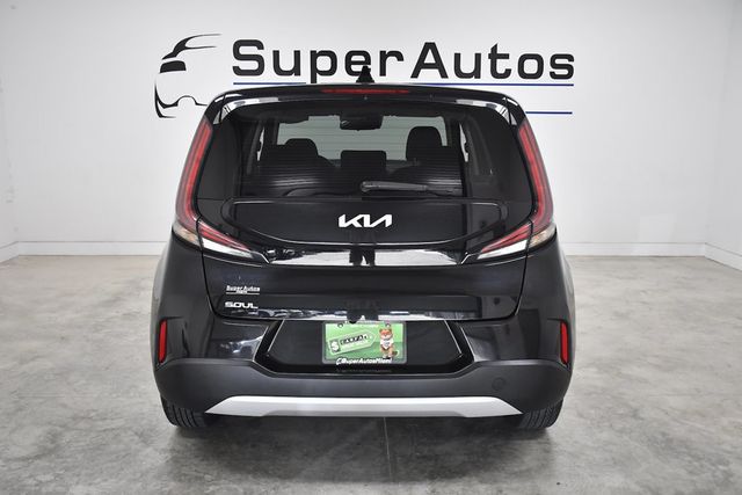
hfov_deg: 57.2
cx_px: 371
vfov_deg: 40.0
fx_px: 680
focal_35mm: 33
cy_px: 248
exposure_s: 1/640
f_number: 4
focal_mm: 22
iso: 1250
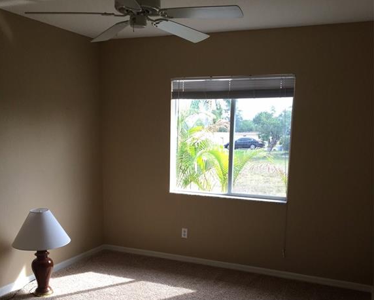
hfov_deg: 47.9
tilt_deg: -10.0
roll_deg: -1.0
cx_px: 186
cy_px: 205
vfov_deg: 38.6
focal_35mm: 38
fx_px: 421
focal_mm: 4.15
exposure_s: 1/100
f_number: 2.2
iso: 32
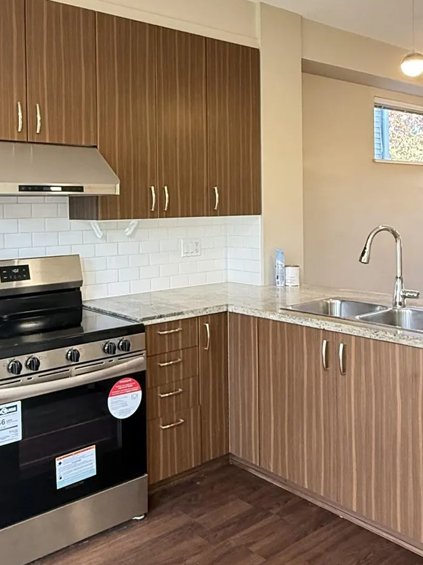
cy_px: 220
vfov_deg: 52.2
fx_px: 571
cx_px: 159
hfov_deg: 40.4
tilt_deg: -0.7
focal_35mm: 35
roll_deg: -0.1
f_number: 2.2
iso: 500
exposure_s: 1/120
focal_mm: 2.22
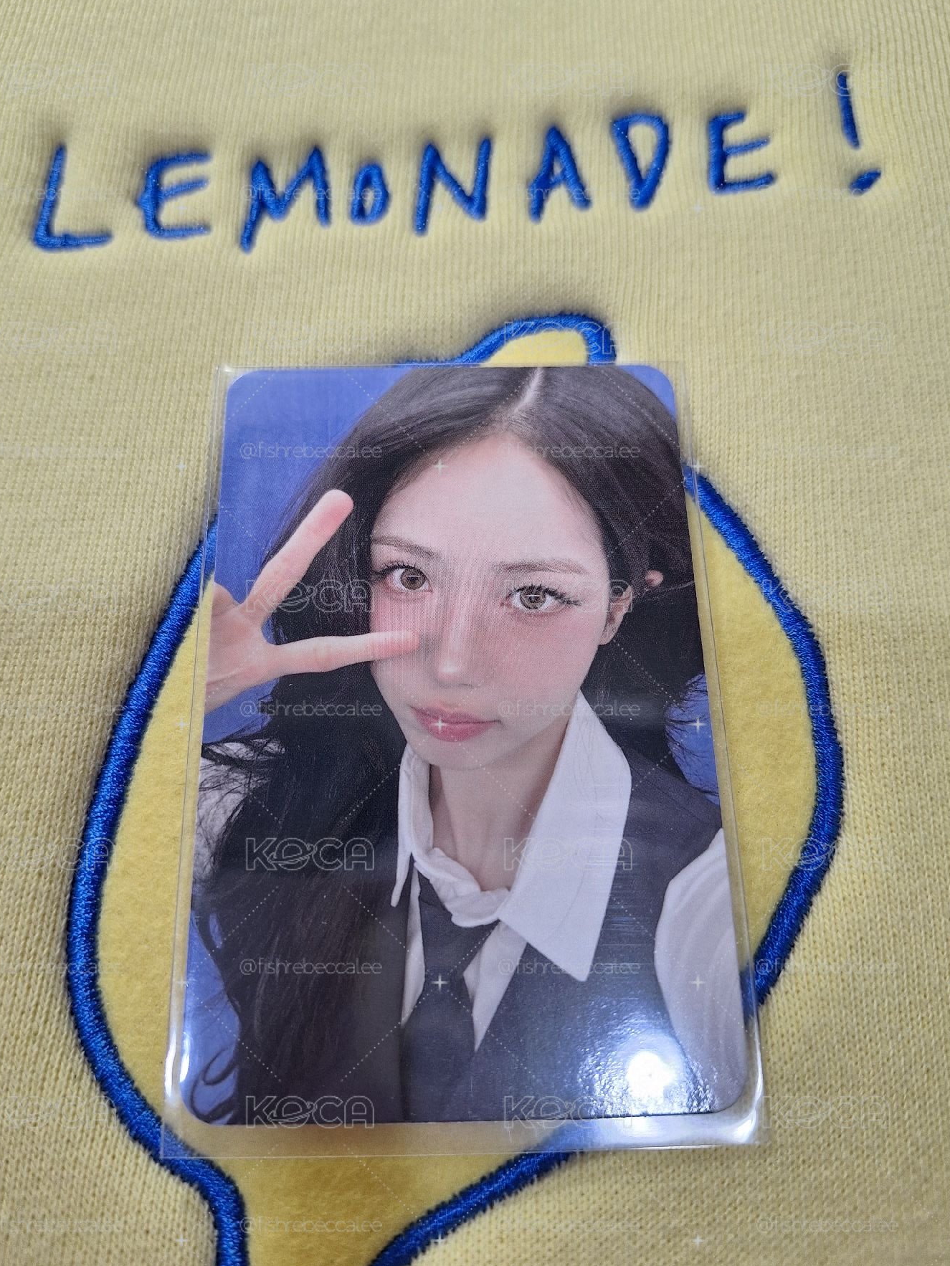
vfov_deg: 69.4
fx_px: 915
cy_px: 638
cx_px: 440
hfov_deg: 54.8
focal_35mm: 25
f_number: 1.8
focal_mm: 5.54
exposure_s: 1/40
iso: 80
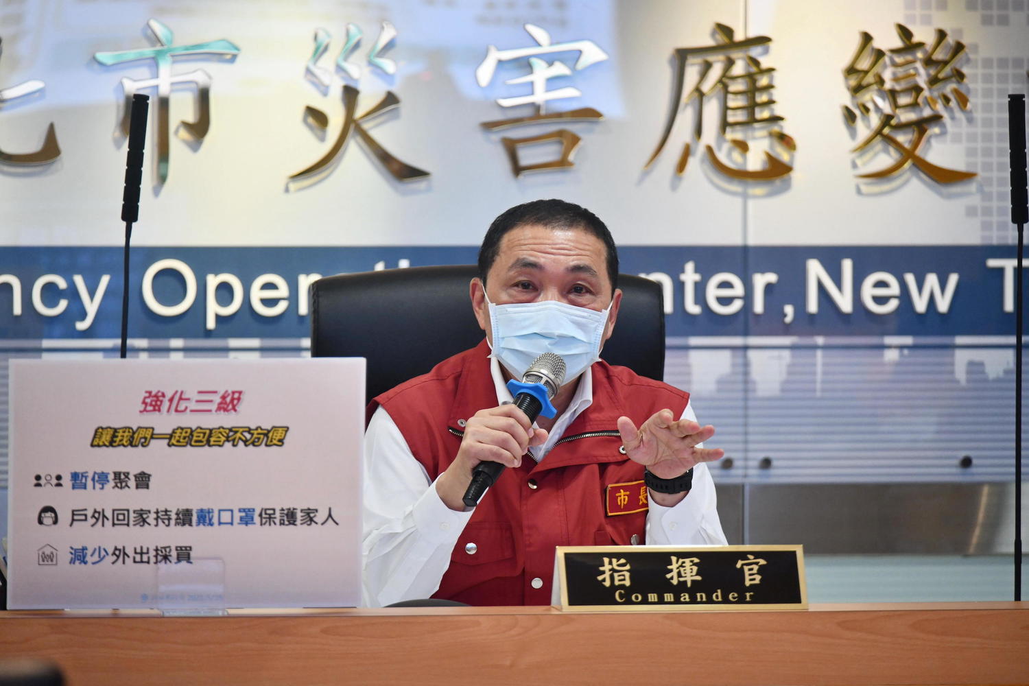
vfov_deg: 6.2
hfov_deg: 9.4
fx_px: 6288
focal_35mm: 220
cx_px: 514
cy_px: 343
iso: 1400
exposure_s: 1/100
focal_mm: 220
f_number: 5.6
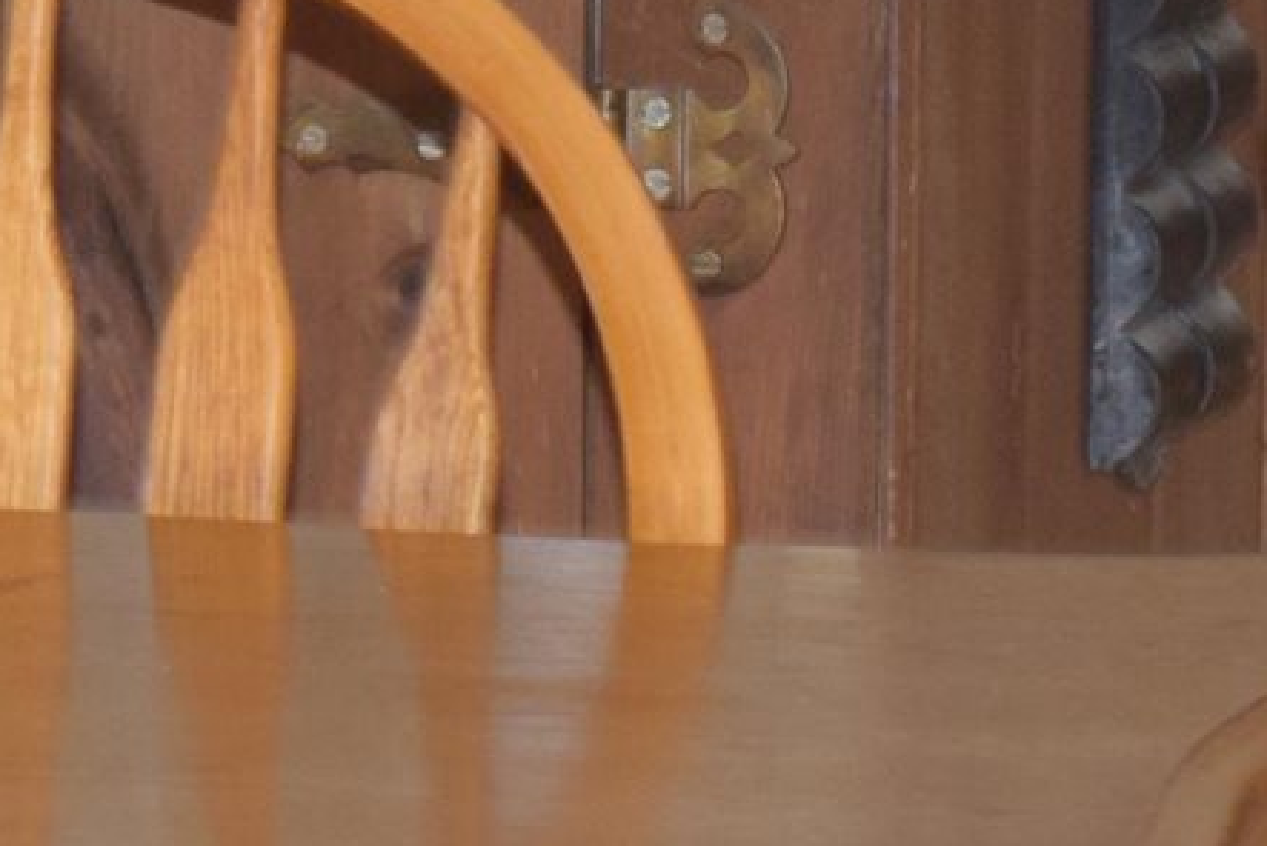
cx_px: 861
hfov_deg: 3.6
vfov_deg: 2.4
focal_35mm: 571
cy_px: -294
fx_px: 20125
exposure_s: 1/30
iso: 800
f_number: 5.6
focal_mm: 55
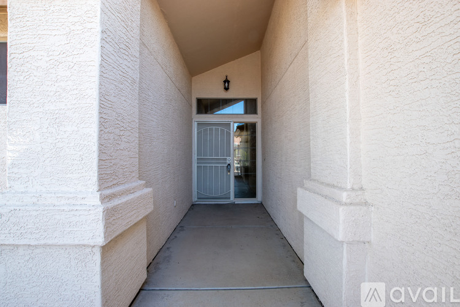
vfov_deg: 77.3
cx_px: 230
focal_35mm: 15
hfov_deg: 100.4
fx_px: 192
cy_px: 154
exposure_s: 1/15
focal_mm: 10
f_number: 11
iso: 100
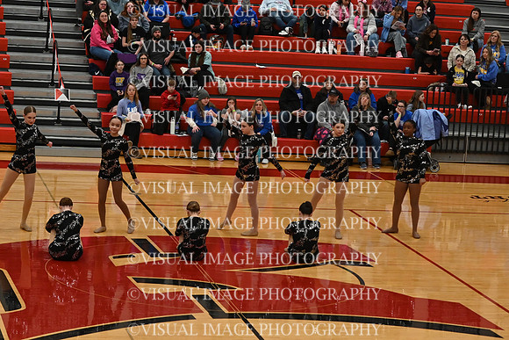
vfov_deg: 13.0
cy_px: 170
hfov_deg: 19.5
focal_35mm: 105
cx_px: 254
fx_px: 1485
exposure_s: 1/400
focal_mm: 70
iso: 5000
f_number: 4
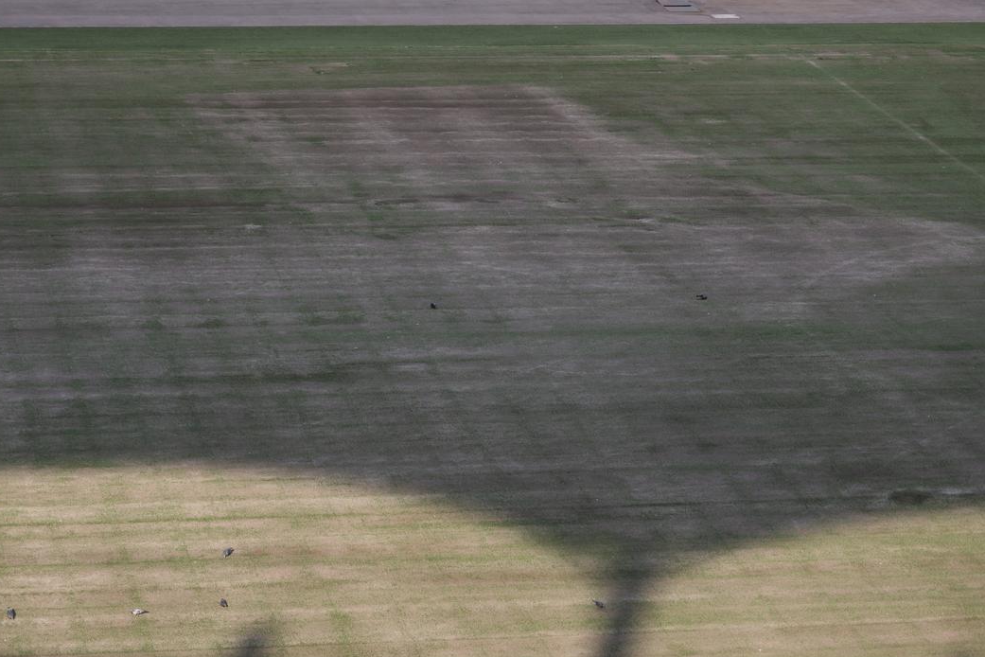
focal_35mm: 121
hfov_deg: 16.9
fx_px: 3310
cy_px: 287
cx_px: 450
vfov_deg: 11.3
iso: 200
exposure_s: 1/1000
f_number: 4
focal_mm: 105
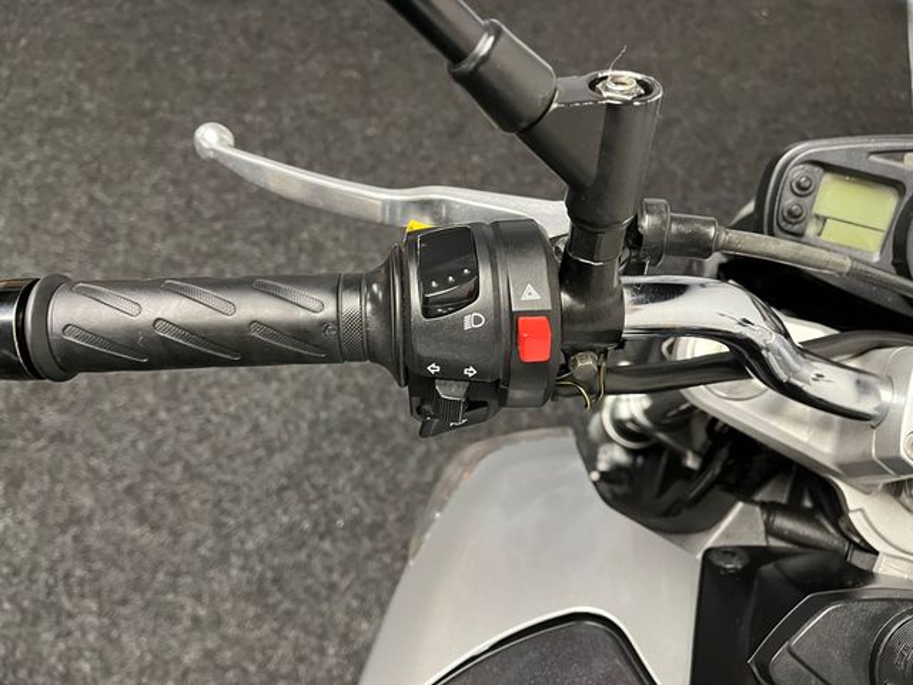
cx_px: 456
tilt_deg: -57.6
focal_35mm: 26
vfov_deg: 53.1
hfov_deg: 67.3
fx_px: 686
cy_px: 342
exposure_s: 1/50
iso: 500
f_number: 1.6
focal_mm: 5.1
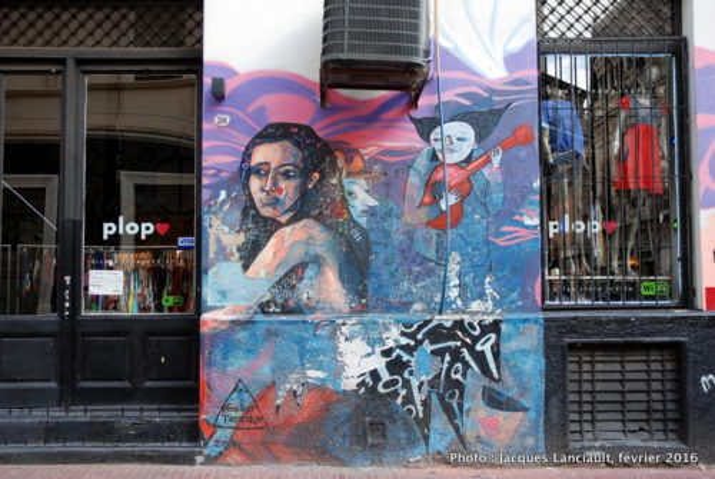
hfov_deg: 51.2
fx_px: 746
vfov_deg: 35.6
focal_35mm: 38
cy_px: 240
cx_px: 358
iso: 100
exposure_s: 1/60
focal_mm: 25
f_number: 4
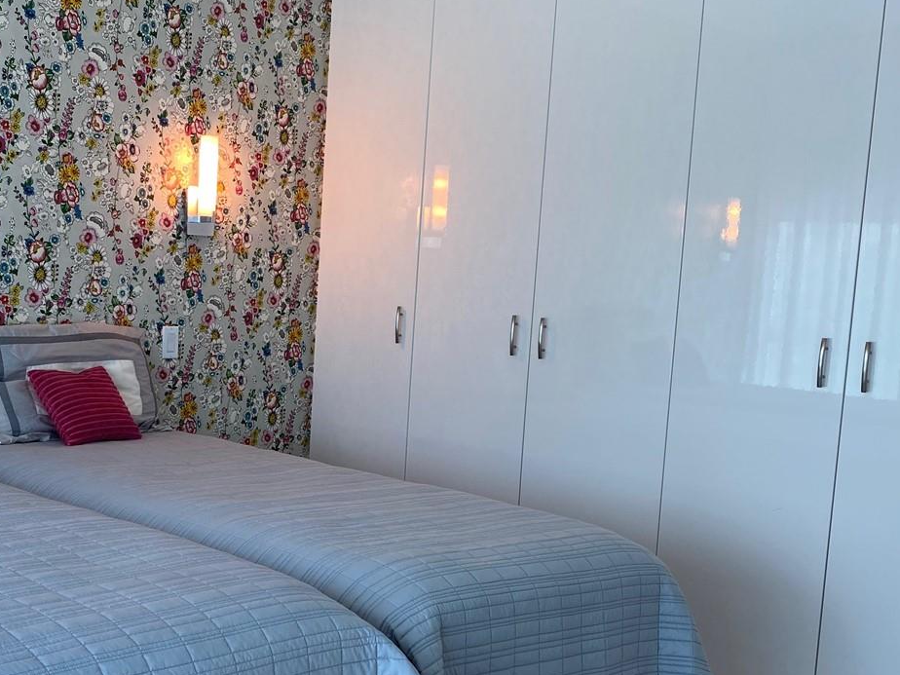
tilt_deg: -7.8
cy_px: 422
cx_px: 258
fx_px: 1170
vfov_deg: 32.0
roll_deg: -3.4
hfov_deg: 41.2
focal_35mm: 45
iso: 40
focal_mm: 4.25
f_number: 1.8
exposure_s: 1/120
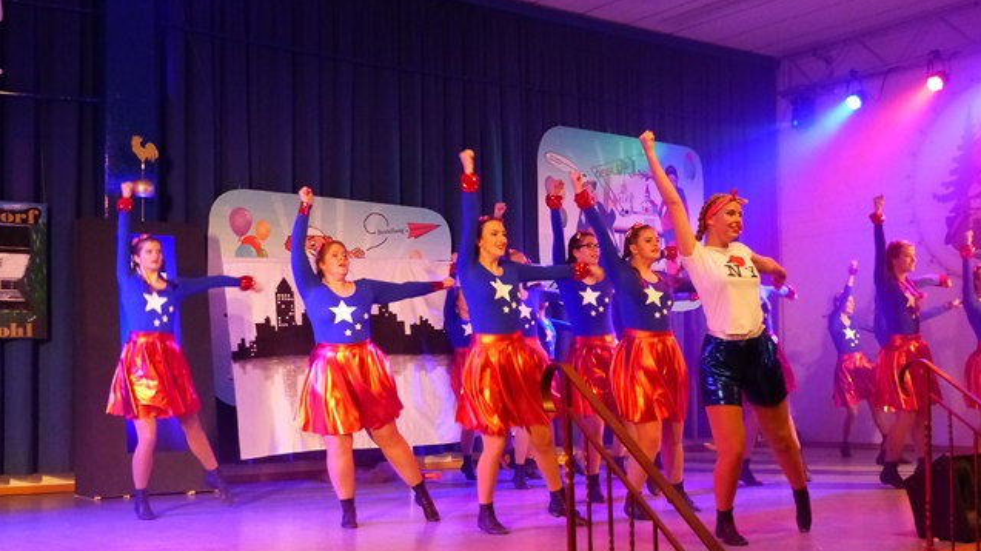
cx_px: 491
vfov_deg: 25.9
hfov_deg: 44.6
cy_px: 340
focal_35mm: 46
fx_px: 1196
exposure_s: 1/60
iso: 800
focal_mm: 7.6
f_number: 2.8
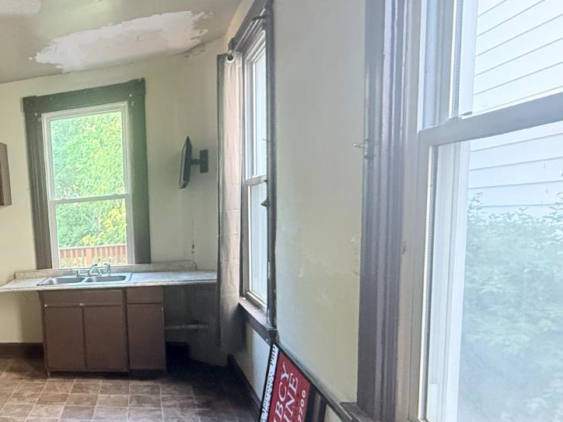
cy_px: 286
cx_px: 16
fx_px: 472
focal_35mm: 29
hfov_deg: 51.1
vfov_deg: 47.3
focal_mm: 2.22
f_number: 2.2
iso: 500
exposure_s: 1/60
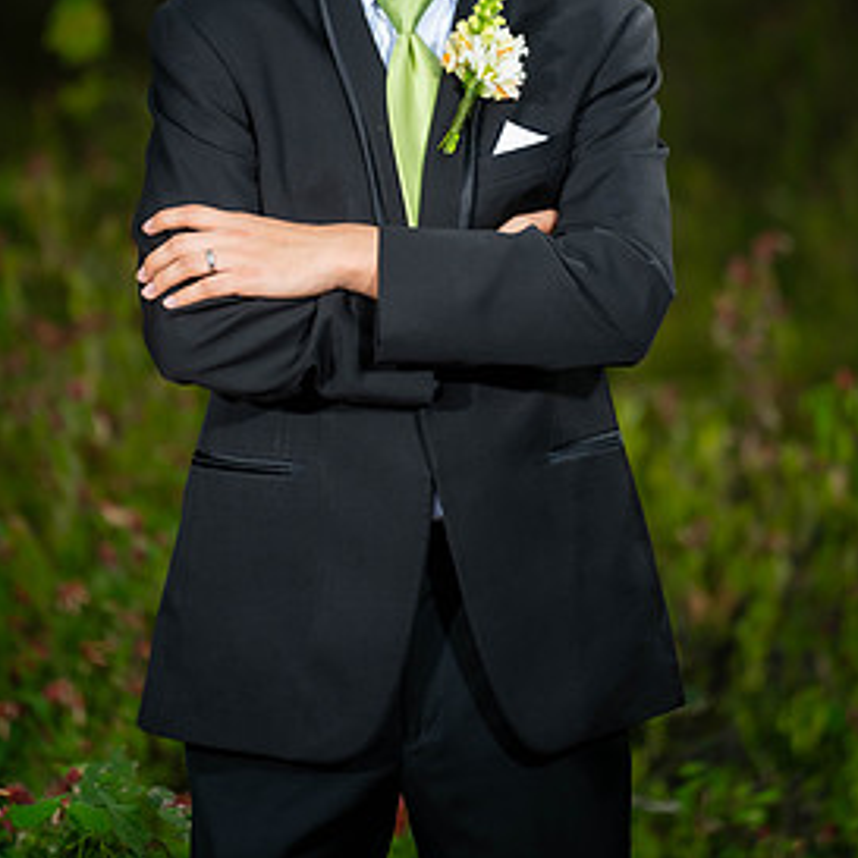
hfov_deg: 8.3
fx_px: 5889
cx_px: 412
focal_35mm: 210
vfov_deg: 8.3
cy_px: 217
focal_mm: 150
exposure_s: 1/200
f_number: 2.8
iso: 125
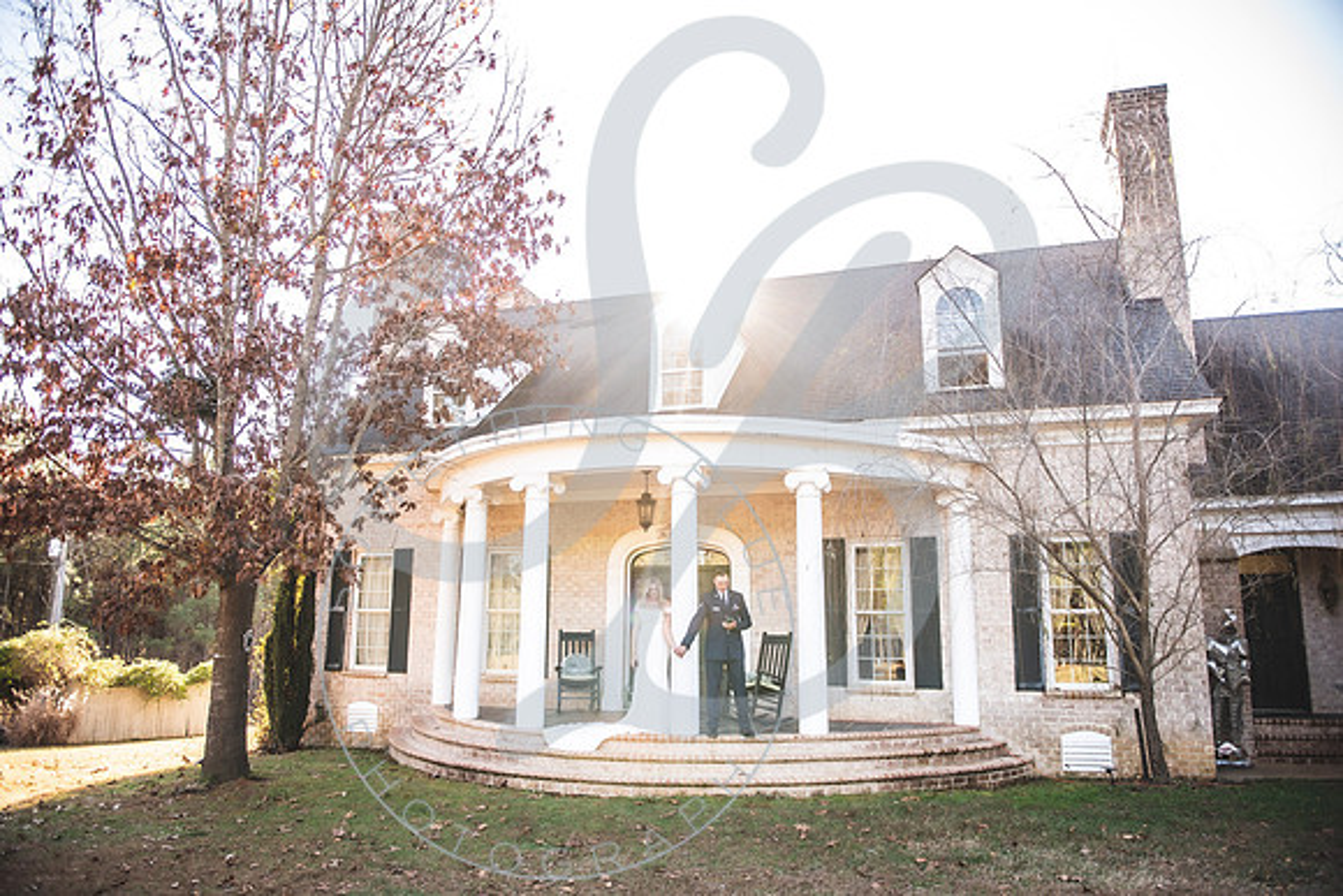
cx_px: 672
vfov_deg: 53.1
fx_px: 897
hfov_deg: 73.7
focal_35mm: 24
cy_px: 448
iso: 100
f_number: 2.8
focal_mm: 24
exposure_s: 1/200
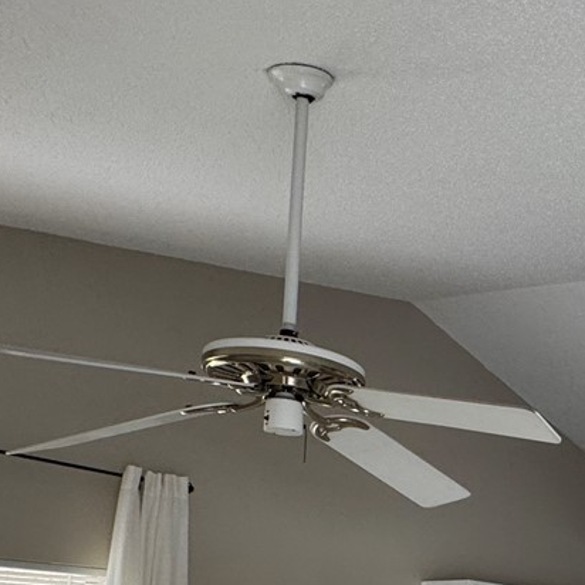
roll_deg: +0.5
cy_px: 576
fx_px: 918
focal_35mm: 48
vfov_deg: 32.7
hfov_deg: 26.9
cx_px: 843
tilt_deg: +6.1
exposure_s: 1/99
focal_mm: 2.22
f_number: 2.2
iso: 160
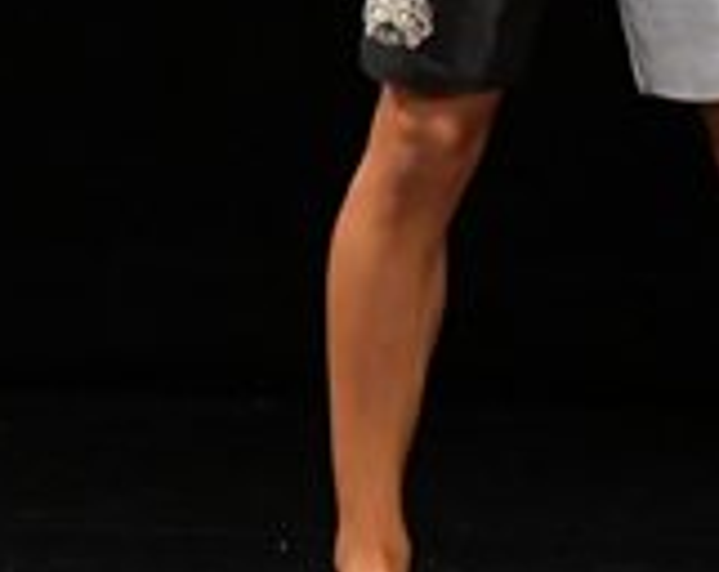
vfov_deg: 1.1
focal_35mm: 1358
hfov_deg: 1.4
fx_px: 28828
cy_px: -112
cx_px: 744
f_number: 5.6
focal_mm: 200
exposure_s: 1/400
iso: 3200
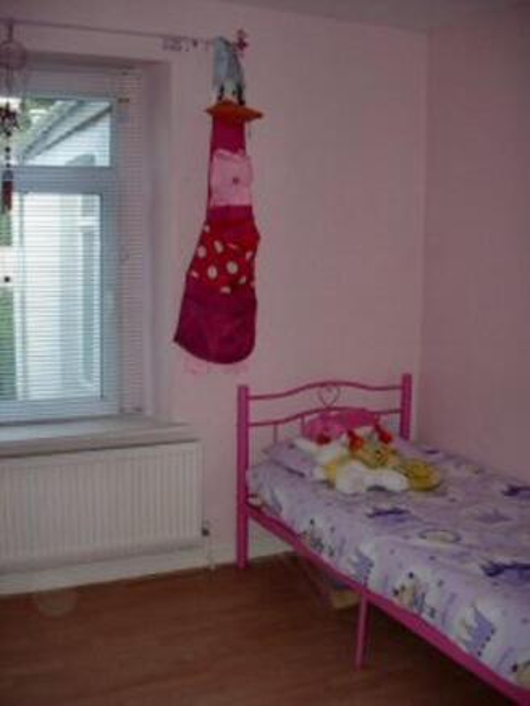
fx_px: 775
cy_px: 353
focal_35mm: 38
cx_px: 265
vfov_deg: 49.0
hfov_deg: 37.7
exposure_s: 1/64
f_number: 2.8
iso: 79
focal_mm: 7.8
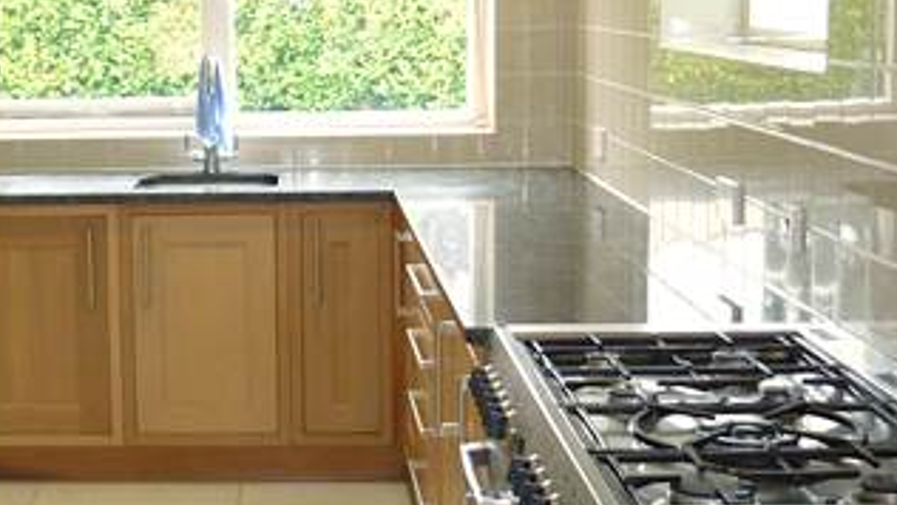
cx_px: 193
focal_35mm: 69
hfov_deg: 29.9
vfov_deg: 17.5
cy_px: 230
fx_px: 1642
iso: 125
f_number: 3.3
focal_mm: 4.1
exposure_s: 1/30
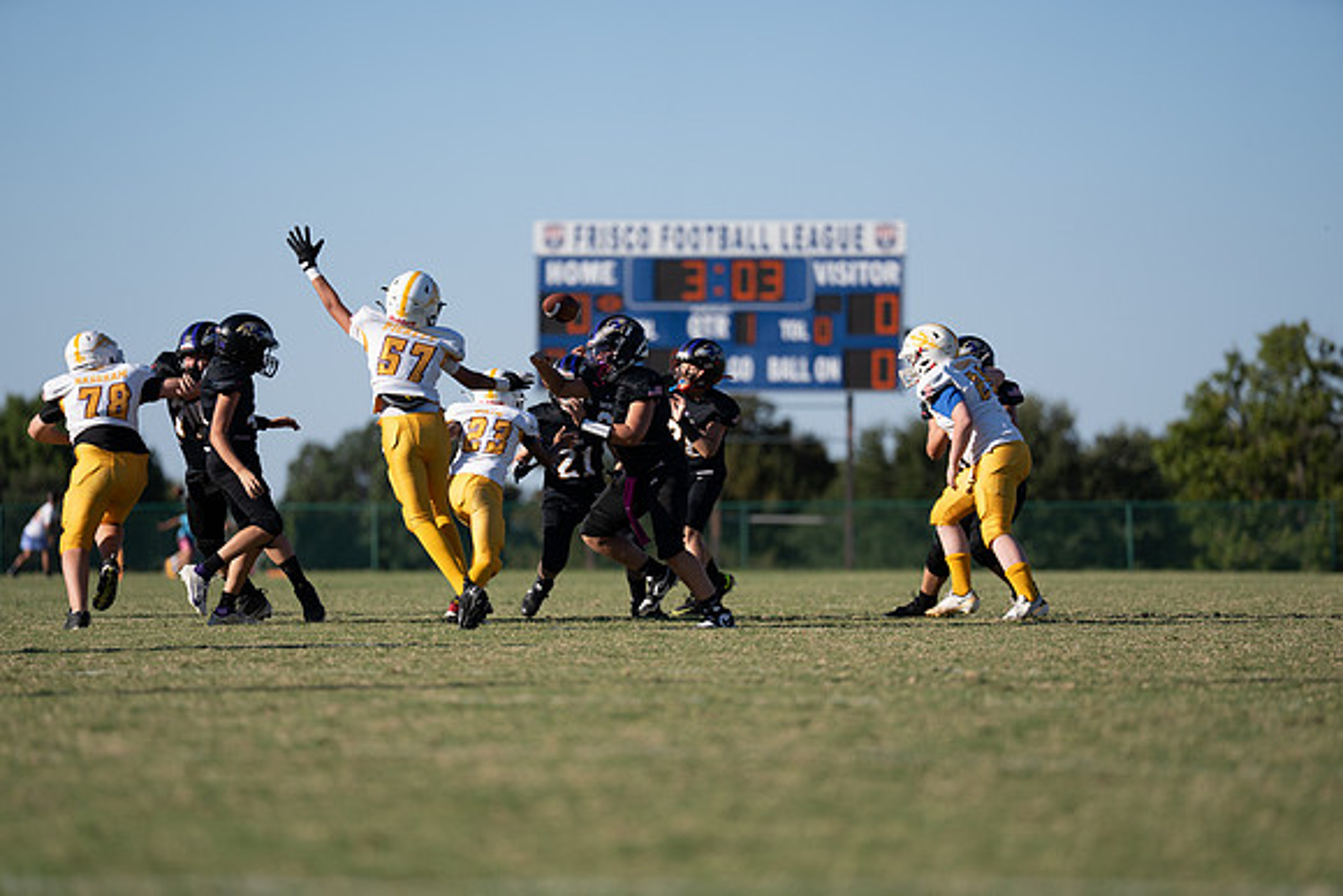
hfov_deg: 10.3
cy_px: 448
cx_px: 672
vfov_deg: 6.9
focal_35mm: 200
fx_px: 7463
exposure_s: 1/3200
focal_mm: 200
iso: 160
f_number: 2.8
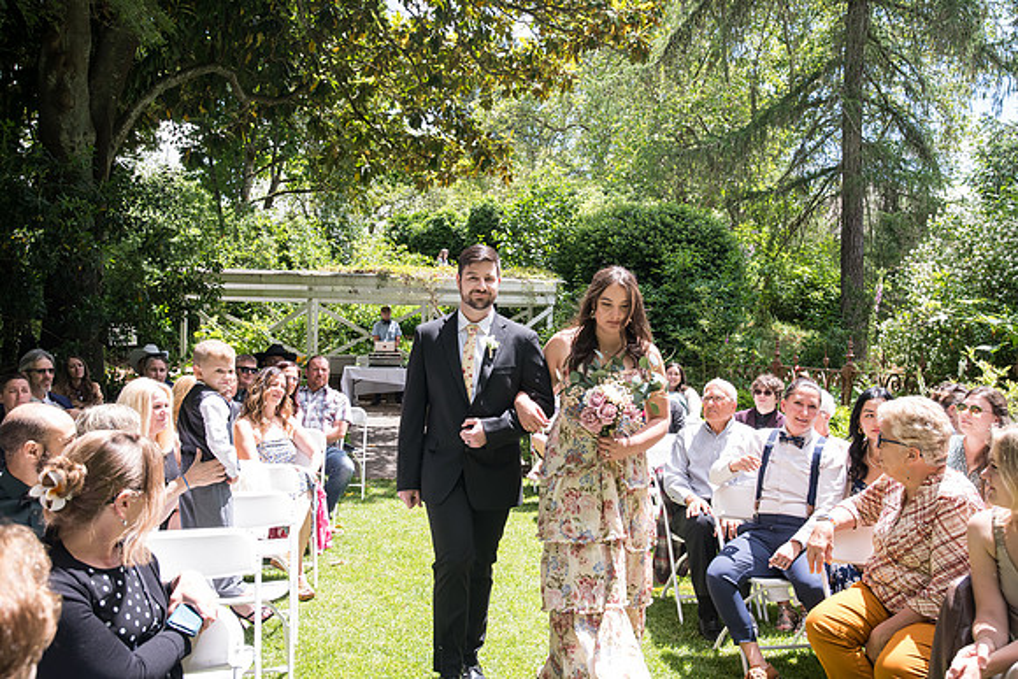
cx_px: 509
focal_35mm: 34
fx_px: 962
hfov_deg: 55.8
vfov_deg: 38.9
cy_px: 340
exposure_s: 1/400
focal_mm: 34
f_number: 6.3
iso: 640
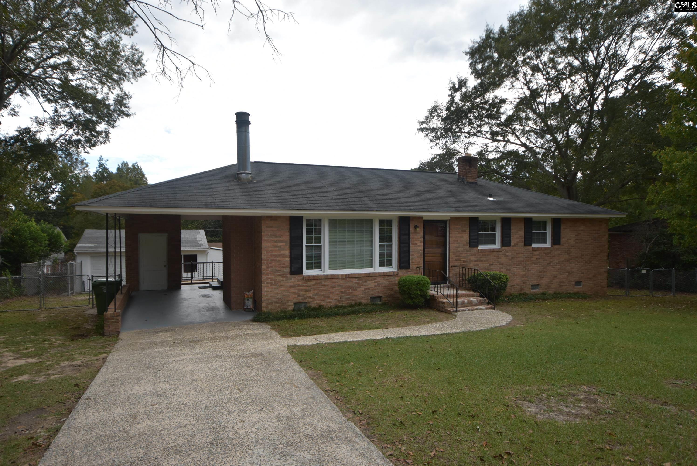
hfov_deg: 81.2
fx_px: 407
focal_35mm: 21
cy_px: 233
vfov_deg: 59.6
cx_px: 348
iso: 200
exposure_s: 1/800
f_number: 4
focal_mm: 14
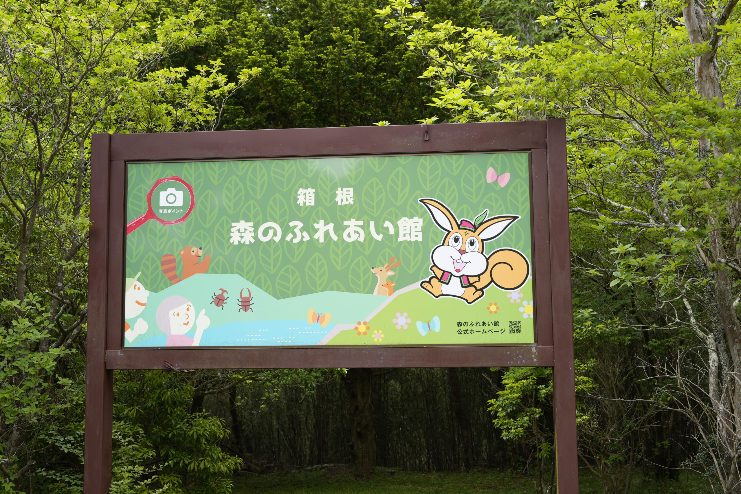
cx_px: 370
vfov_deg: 30.5
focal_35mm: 44
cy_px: 247
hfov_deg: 44.5
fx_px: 906
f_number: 5
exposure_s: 1/125
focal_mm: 44
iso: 100
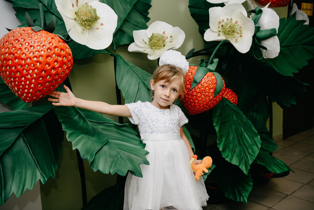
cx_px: 157
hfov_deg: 50.7
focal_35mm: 38
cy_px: 105
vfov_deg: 35.1
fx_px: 331
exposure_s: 1/160
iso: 320
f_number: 4
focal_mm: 38
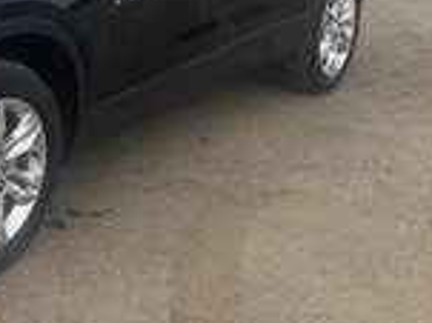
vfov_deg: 18.4
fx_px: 960
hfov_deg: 23.5
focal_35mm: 77
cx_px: -63
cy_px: -29
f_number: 1.8
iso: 25
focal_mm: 3
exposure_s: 1/1675
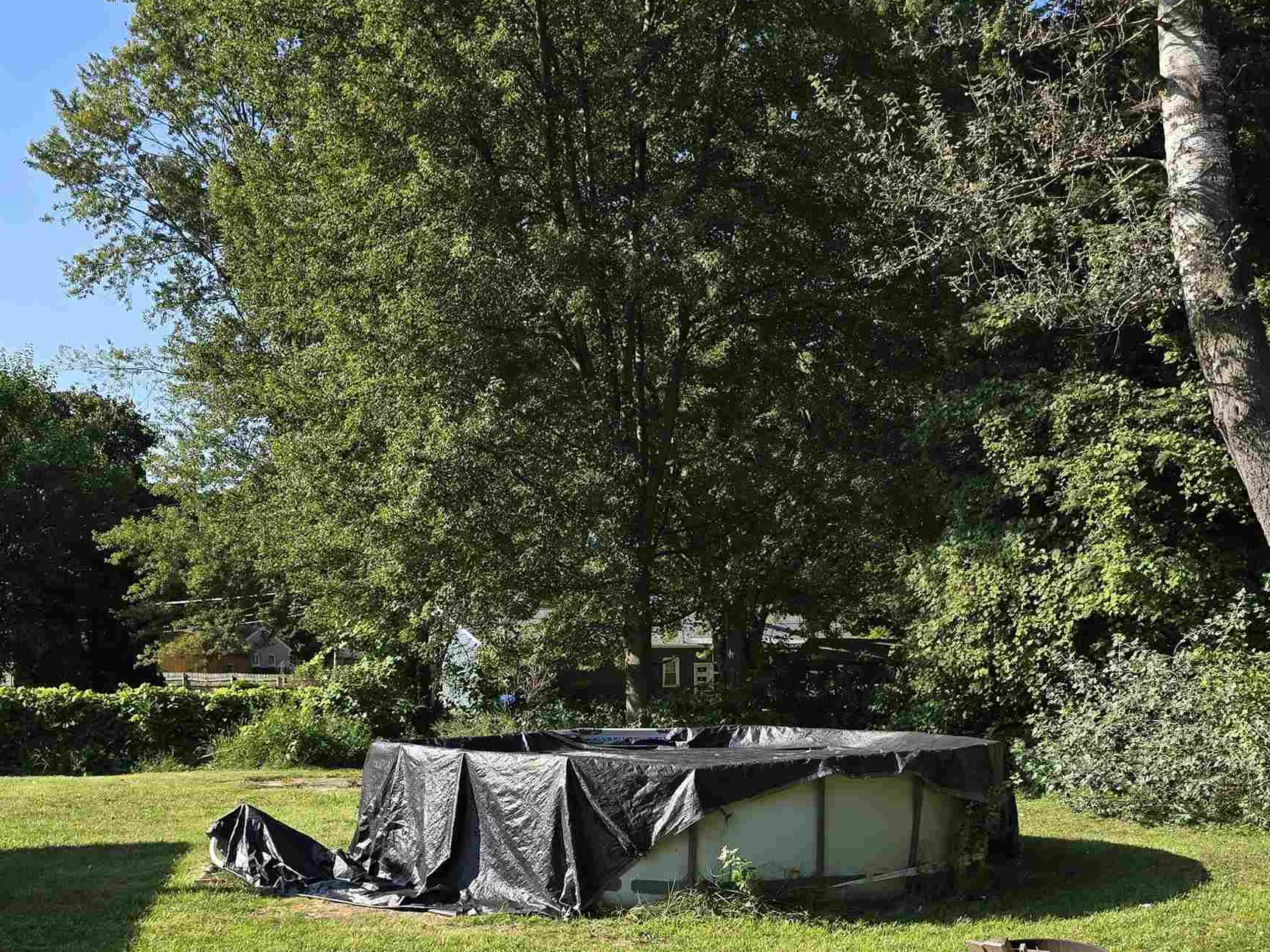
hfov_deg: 45.8
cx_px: 658
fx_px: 1504
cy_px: 819
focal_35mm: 41
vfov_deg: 33.6
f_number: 1.7
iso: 12
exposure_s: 1/484
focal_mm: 6.3
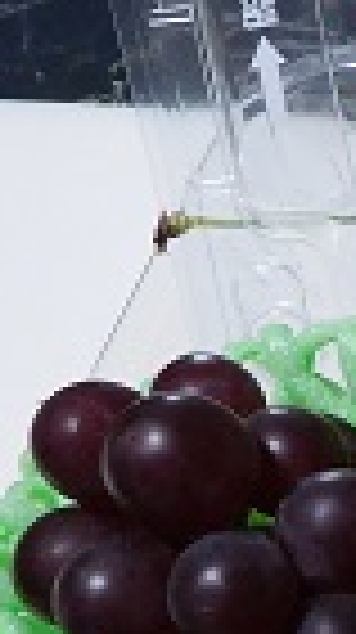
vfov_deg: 23.5
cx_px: 931
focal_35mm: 89
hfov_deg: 10.9
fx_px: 1498
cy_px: 535
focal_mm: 4.5
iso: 400
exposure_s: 1/30
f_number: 3.4
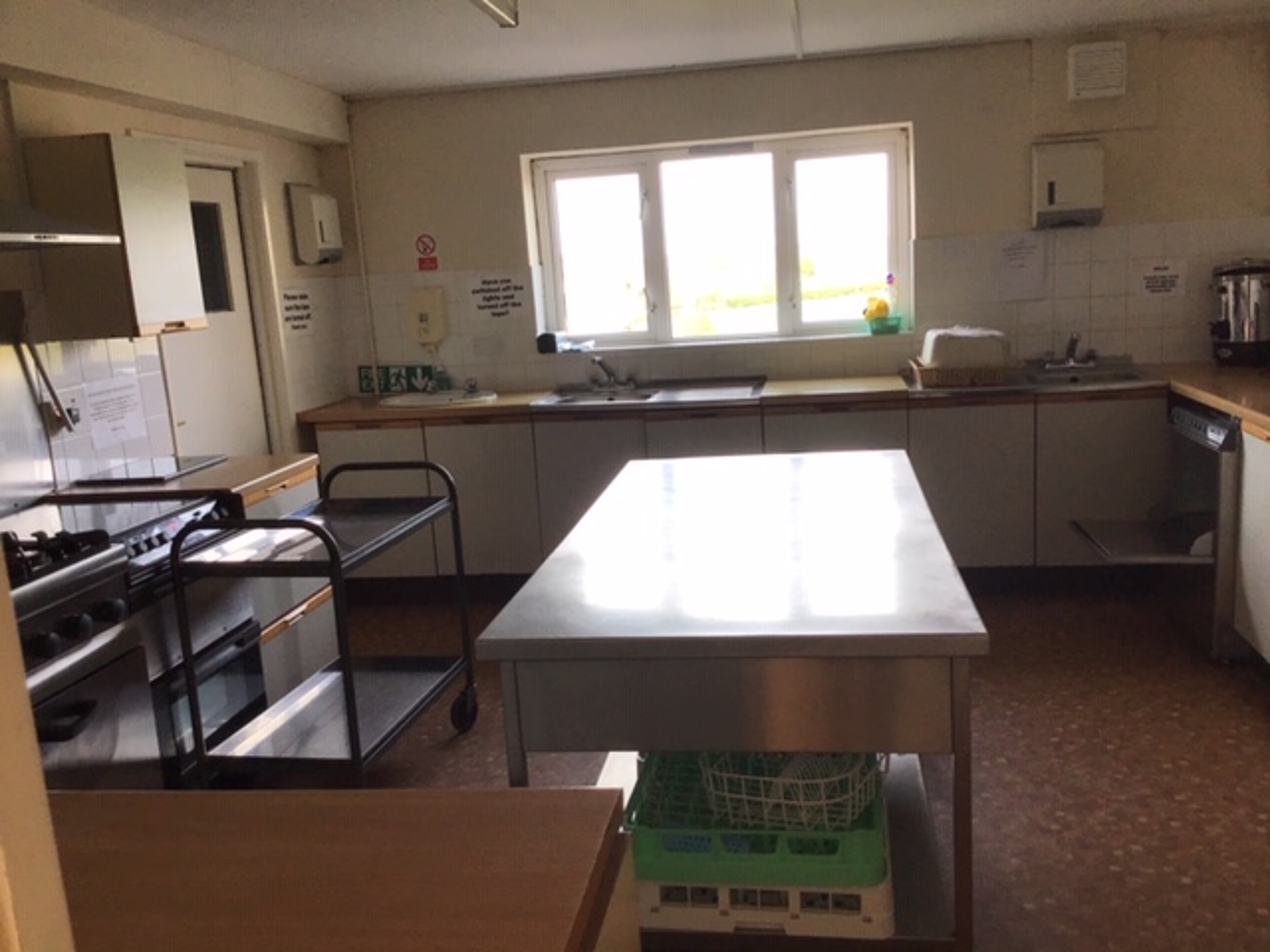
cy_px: 476
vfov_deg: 45.4
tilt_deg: -11.9
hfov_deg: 58.4
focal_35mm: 31
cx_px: 635
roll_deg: +4.0
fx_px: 1137
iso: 40
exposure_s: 1/100
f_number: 2.4
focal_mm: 3.3
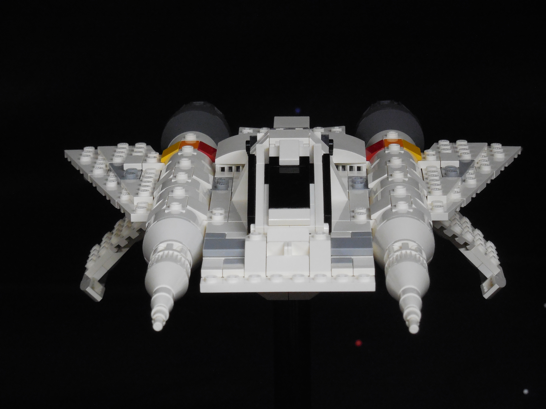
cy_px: 204
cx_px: 273
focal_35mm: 151
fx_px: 2382
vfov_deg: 9.8
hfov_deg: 13.1
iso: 720
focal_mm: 27.2
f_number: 4.9
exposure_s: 1/15
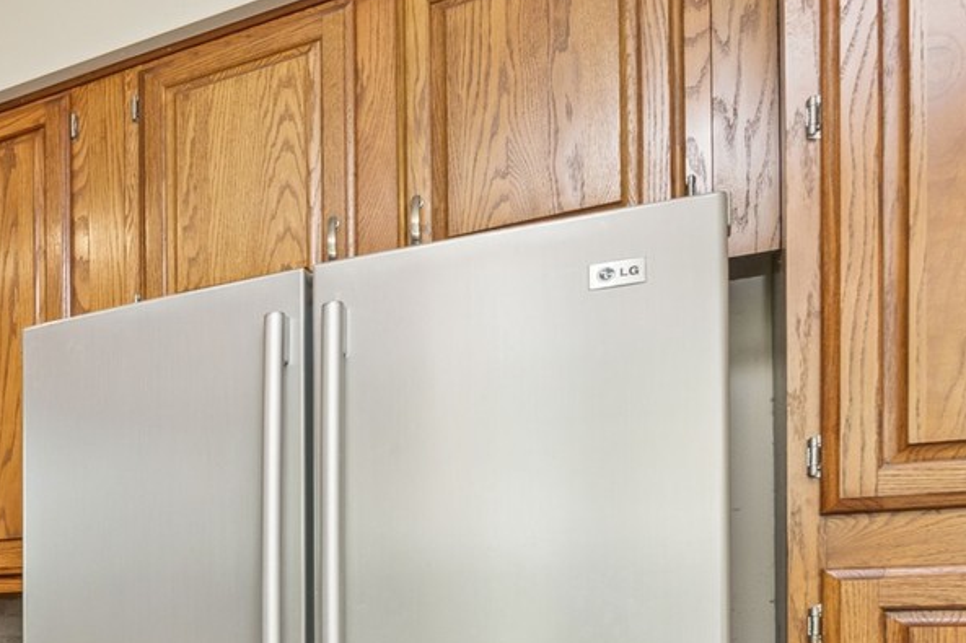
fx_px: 1100
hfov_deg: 34.0
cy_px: 645
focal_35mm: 41
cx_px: -292
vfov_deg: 30.3
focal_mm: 15
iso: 200
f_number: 8
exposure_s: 1/30
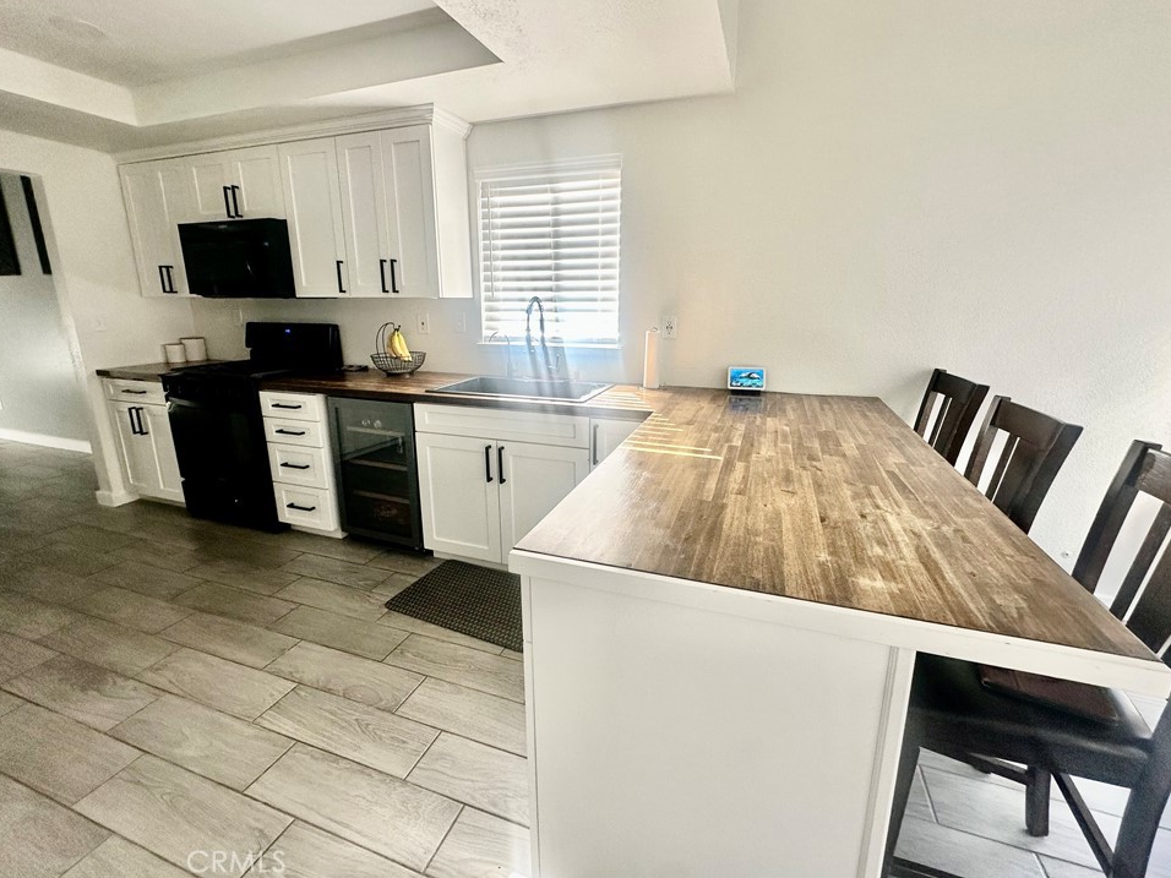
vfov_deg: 81.6
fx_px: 507
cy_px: 409
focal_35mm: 15
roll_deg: -0.1
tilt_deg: -11.5
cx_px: 597
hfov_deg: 98.2
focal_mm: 2.22
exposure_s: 1/99
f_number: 2.2
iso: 100
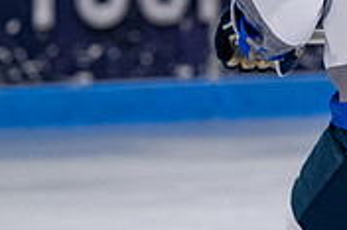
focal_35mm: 910
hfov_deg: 2.3
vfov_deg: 1.5
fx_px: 8763
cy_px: -99
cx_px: 445
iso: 2000
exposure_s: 1/800
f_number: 3.2
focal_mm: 165
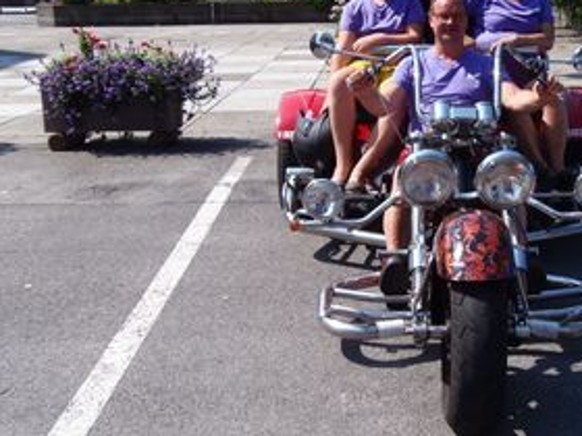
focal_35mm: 50
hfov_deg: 37.7
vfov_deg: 28.9
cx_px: 397
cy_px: 152
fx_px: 841
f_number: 3.4
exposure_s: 1/640
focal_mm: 6.5
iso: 64
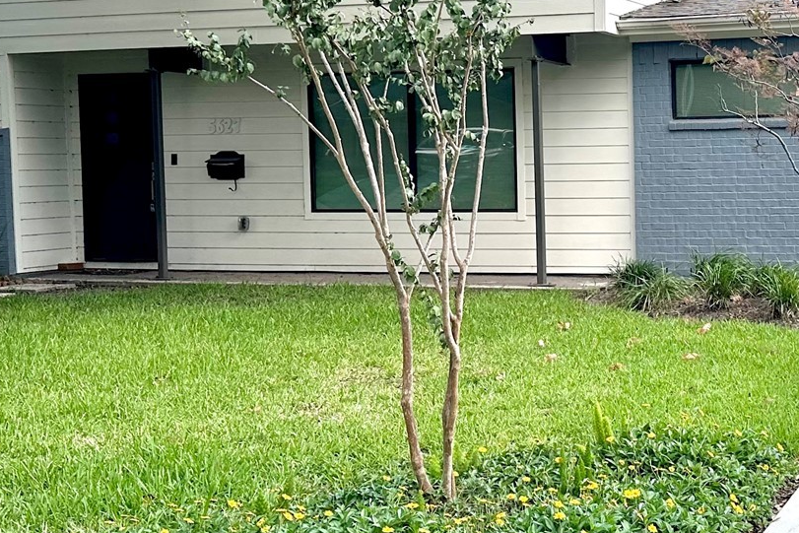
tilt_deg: -3.3
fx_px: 1398
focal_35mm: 63
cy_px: 228
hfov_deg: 30.7
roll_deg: +0.2
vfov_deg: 21.6
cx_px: 695
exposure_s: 1/580
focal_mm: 6.86
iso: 80
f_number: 1.78
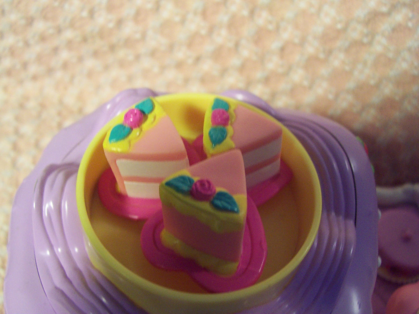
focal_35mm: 37
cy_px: 157
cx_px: 210
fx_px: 448
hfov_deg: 50.1
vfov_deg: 38.7
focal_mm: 5.6
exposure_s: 1/30
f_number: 2.8
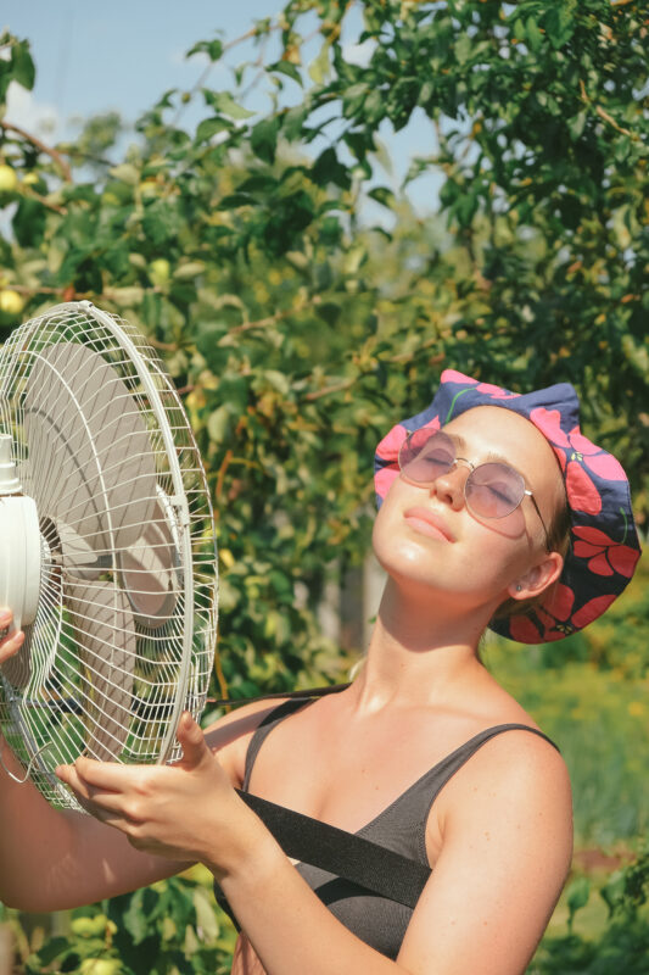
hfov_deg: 16.4
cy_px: 488
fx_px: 2245
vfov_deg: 24.5
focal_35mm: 83
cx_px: 324
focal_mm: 55
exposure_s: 1/1600
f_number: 4
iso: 200
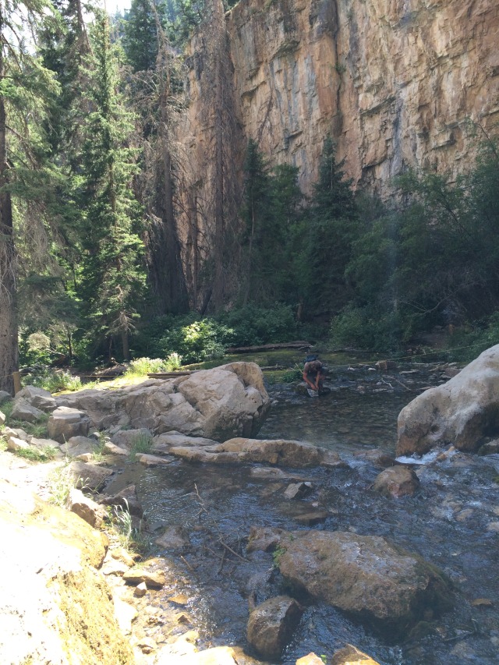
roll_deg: +3.1
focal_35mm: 29
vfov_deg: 61.7
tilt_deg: -5.2
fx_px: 557
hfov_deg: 48.2
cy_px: 332
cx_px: 250
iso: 32
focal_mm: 4.15
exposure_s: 1/218
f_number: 2.2
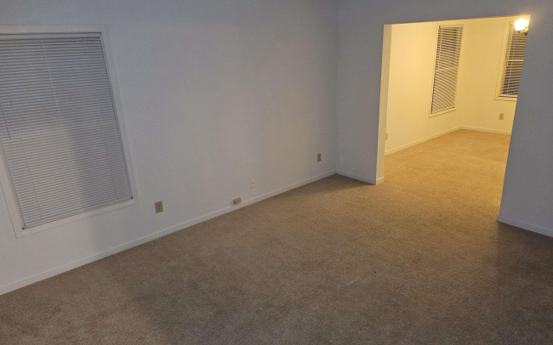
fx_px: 377
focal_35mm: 25
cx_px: 274
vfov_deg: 49.3
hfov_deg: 72.6
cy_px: 173
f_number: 1.8
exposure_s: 1/15
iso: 125
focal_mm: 5.4
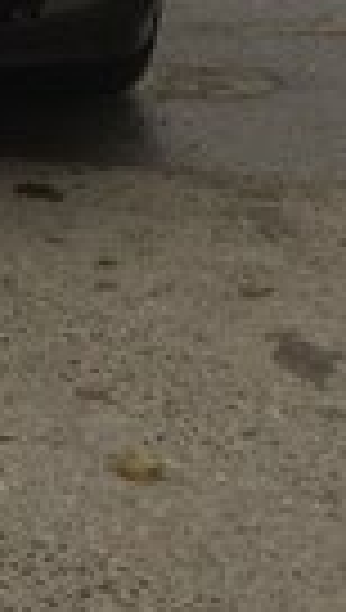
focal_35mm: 115
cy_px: -198
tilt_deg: -6.5
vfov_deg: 17.4
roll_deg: +1.2
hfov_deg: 9.8
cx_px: -359
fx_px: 1866
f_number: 2.2
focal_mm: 4.15
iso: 32
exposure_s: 1/651
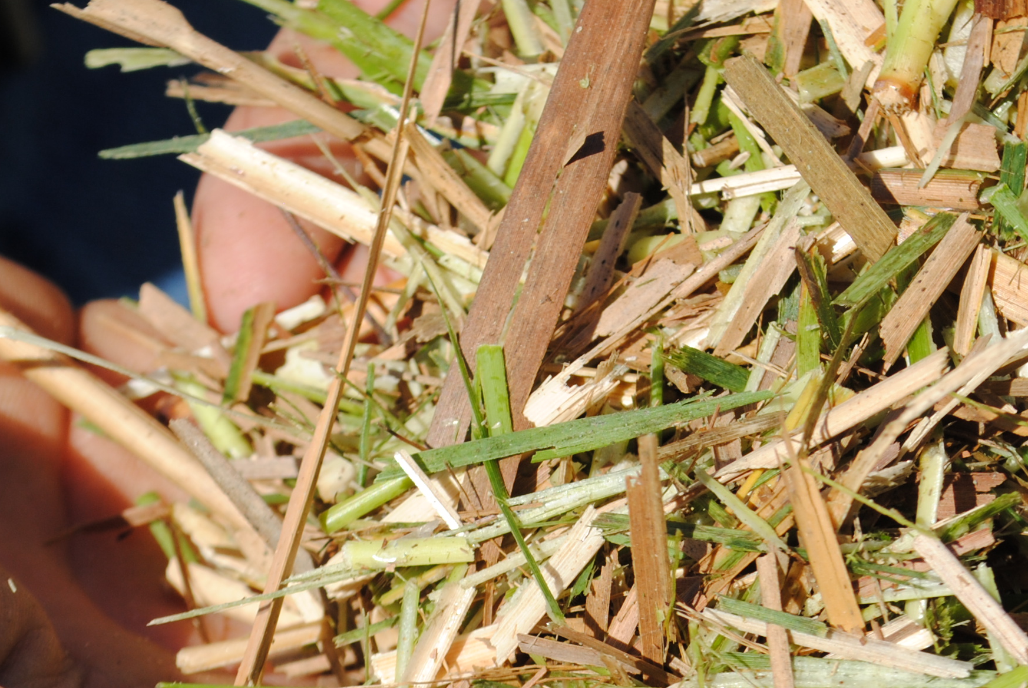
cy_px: 397
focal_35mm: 183
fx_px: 5235
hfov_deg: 11.2
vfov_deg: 7.5
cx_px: 546
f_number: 9
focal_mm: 55
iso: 100
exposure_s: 1/320
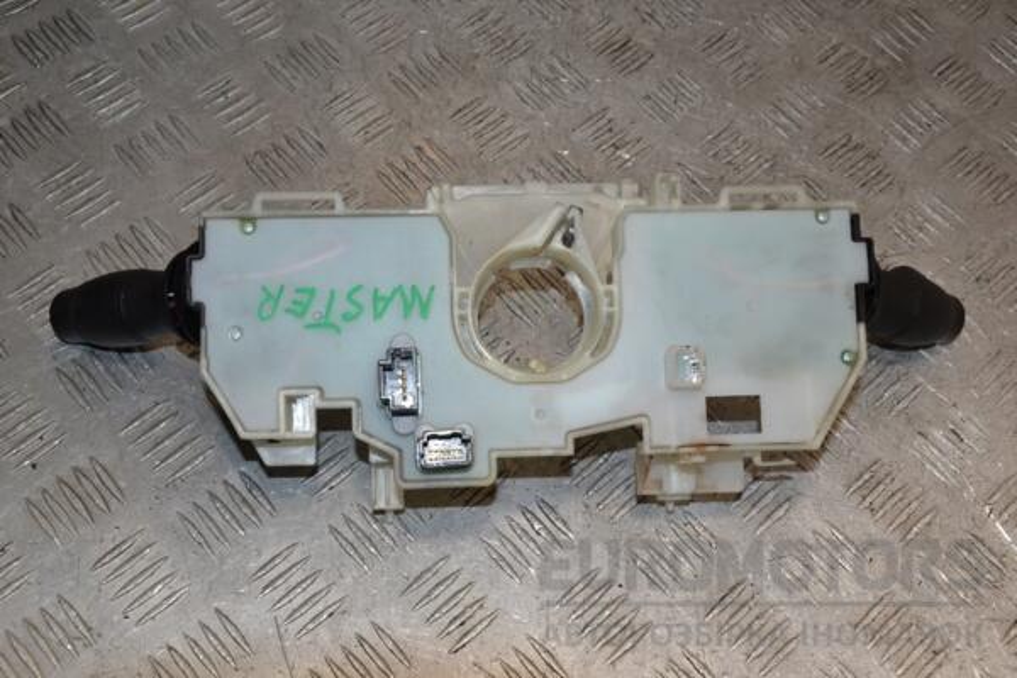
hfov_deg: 46.4
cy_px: 339
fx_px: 1186
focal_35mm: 42
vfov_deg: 31.9
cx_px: 508
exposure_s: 1/200
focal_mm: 28
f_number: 9
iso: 800
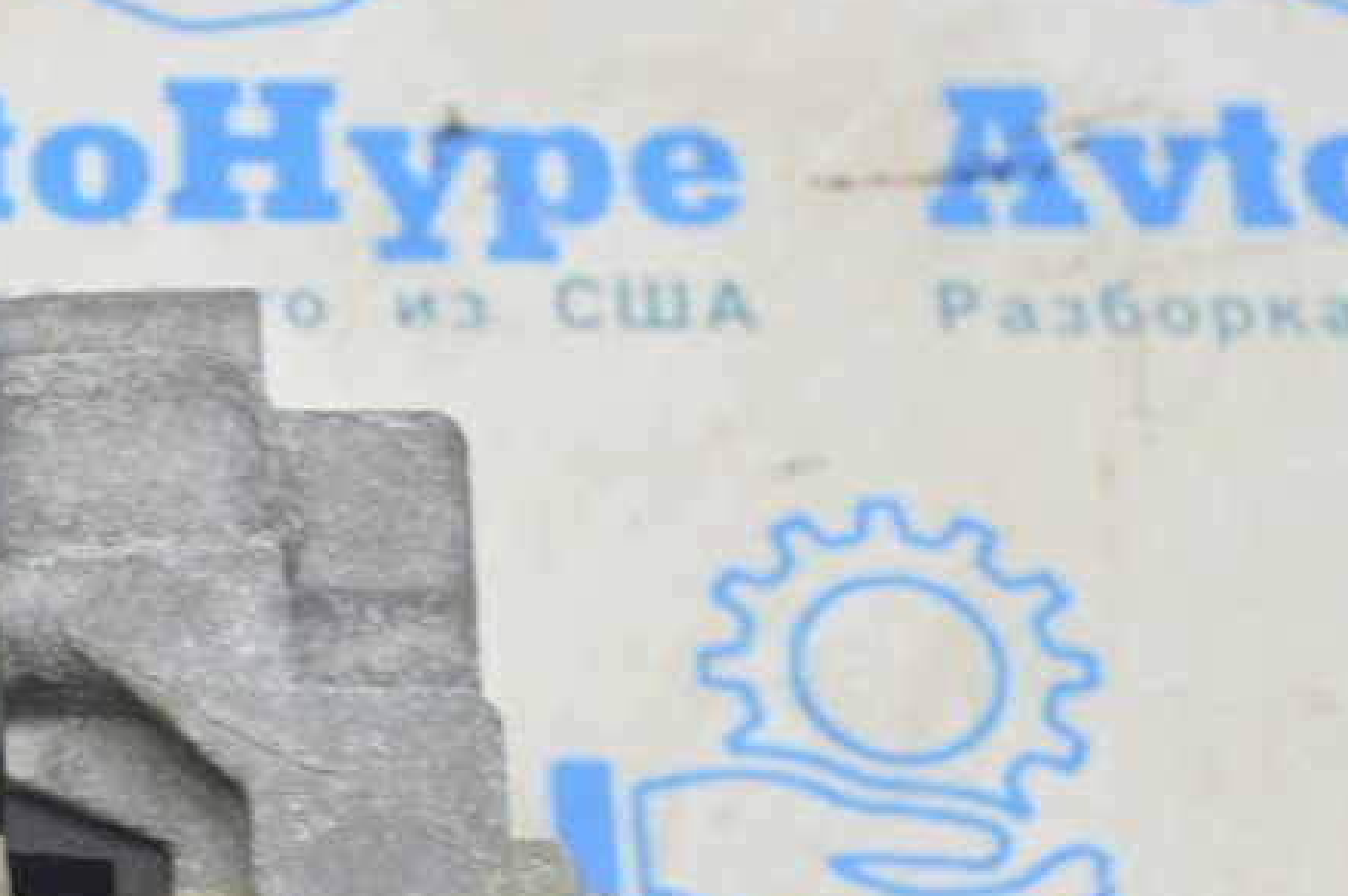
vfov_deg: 12.0
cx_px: -138
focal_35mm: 112
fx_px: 4191
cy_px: 1029
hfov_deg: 17.6
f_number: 5.6
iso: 400
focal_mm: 32
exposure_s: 1/20
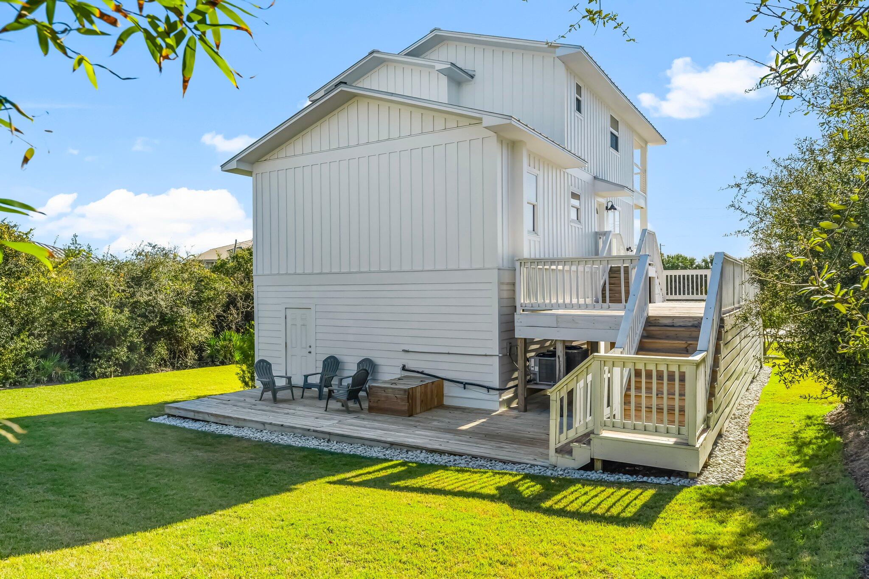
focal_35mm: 24
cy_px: 290
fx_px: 579
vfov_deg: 53.1
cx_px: 434
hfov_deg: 73.7
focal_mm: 24
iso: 400
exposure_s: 1/500
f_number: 8
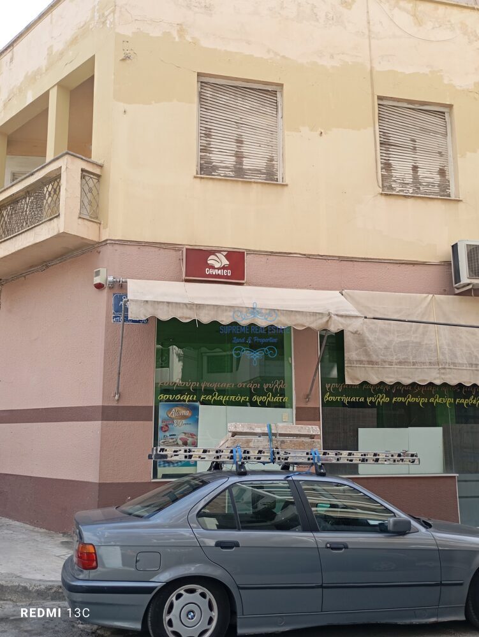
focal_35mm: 32
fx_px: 590
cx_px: 240
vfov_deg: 56.8
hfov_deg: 44.2
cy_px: 318
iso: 100
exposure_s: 1/216
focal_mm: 4.27
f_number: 1.8
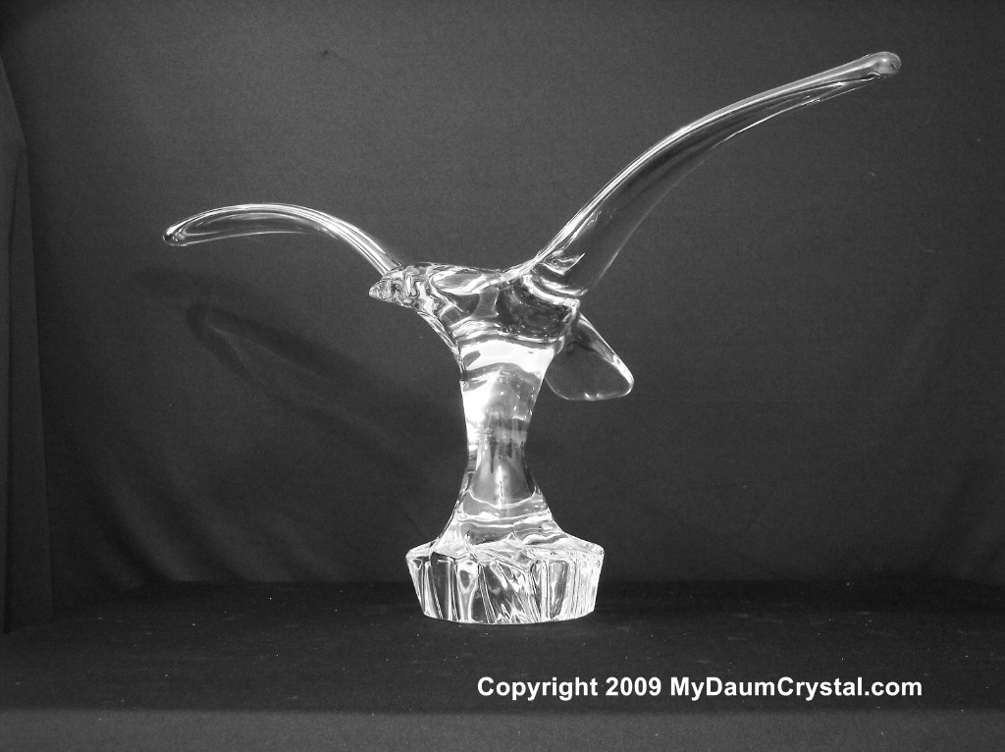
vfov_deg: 37.7
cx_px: 502
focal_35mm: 38
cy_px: 376
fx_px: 1102
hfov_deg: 49.0
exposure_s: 1/8
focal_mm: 8
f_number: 2.8
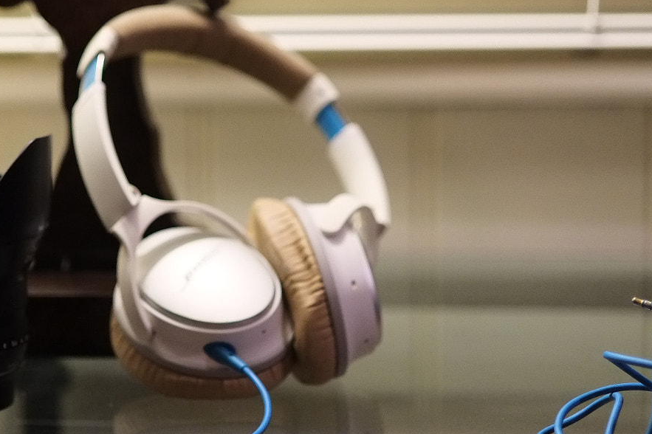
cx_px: 264
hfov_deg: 23.4
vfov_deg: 15.7
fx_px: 1575
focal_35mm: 87
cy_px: 149
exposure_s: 1/250
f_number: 1.8
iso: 3200
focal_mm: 32
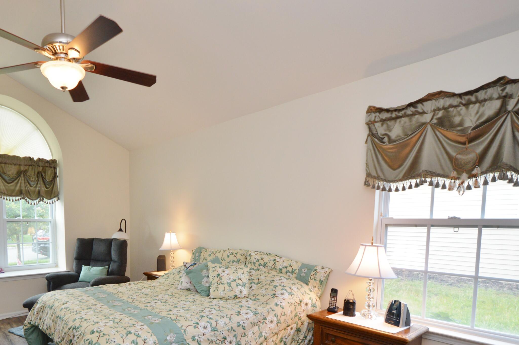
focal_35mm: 22
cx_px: 145
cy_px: 252
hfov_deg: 74.3
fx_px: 317
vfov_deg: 54.8
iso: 400
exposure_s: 1/80
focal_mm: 10
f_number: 4.5
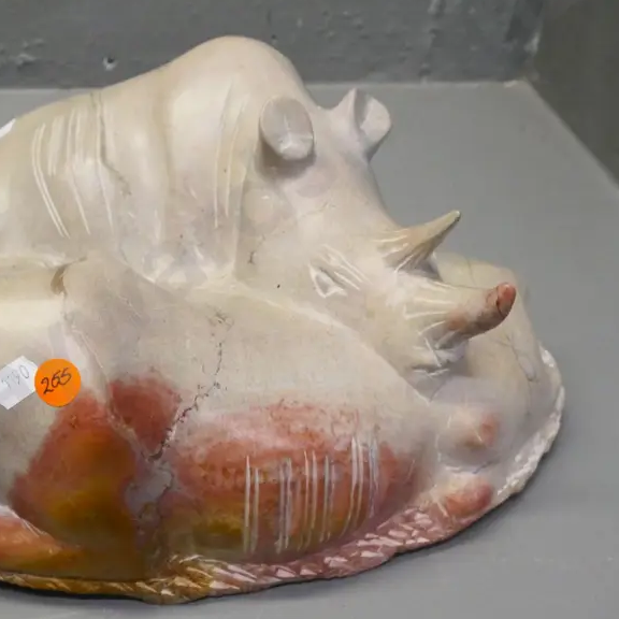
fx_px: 890
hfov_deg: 37.1
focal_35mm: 44
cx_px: 132
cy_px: 299
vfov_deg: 38.3
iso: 3200
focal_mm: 14
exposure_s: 1/200
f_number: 5.6
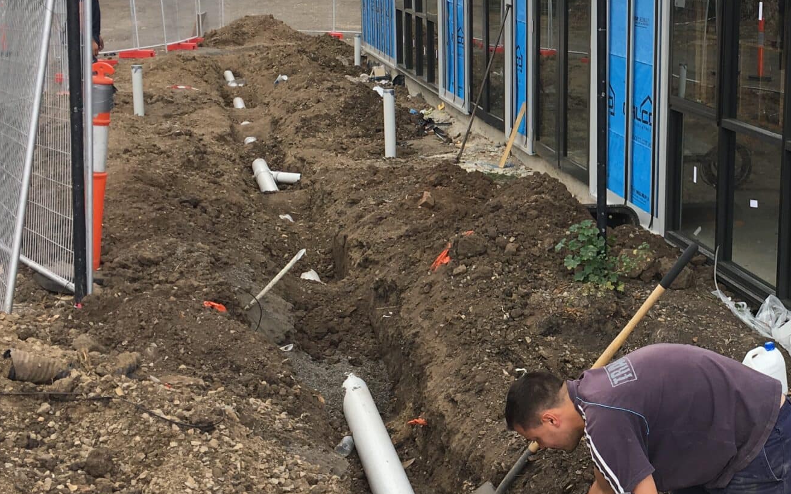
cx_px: 678
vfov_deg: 21.6
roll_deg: -0.7
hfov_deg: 32.7
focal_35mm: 60
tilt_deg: -11.2
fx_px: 1293
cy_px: 190
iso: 25
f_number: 2.2
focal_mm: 4.15
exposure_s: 1/358
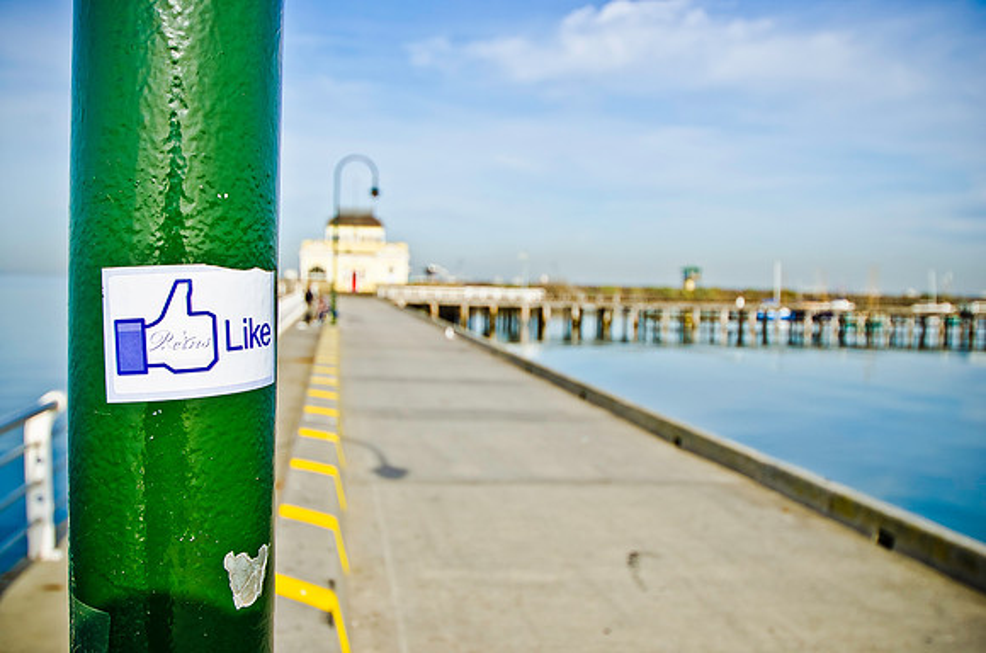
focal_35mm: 36
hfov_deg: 53.2
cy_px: 326
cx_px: 493
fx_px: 984
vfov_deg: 36.7
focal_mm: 24
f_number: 7.1
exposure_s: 1/320
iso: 100
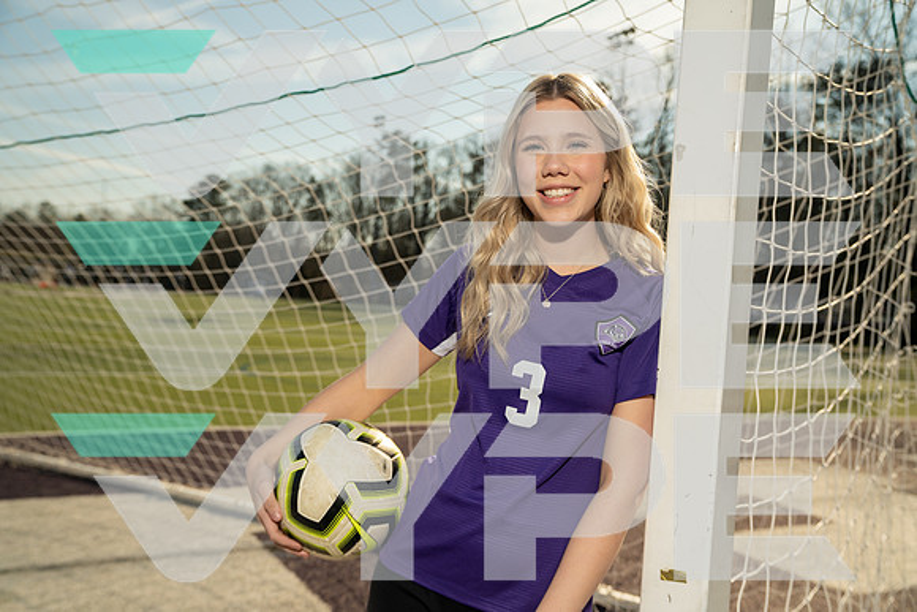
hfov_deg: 51.9
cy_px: 306
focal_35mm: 37
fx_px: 943
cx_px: 458
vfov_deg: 36.0
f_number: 4.5
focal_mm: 37
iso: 200
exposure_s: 1/250
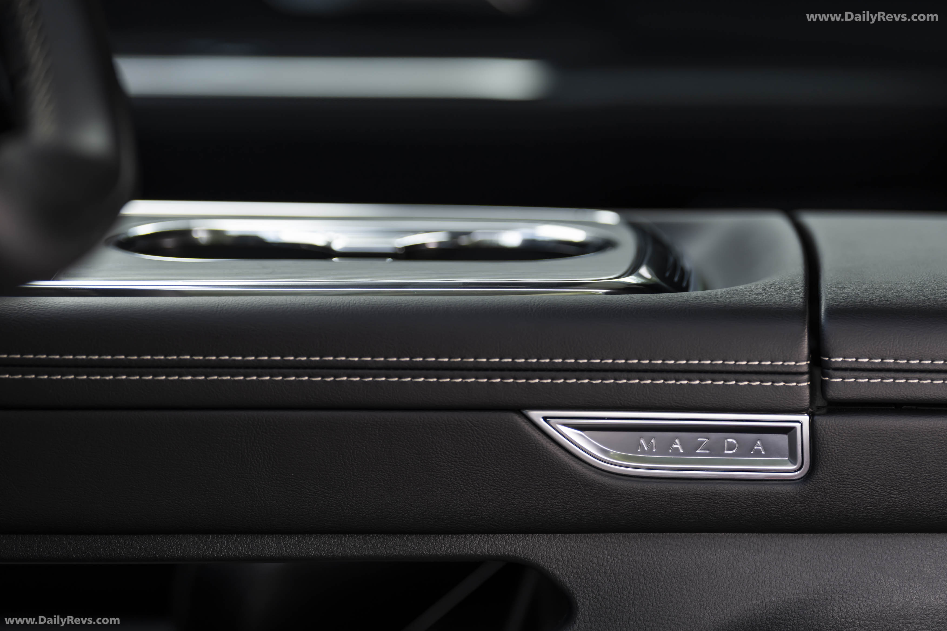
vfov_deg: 10.4
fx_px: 3472
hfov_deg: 15.5
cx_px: 474
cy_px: 316
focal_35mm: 132
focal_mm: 132
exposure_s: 1/250
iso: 50
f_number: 2.8
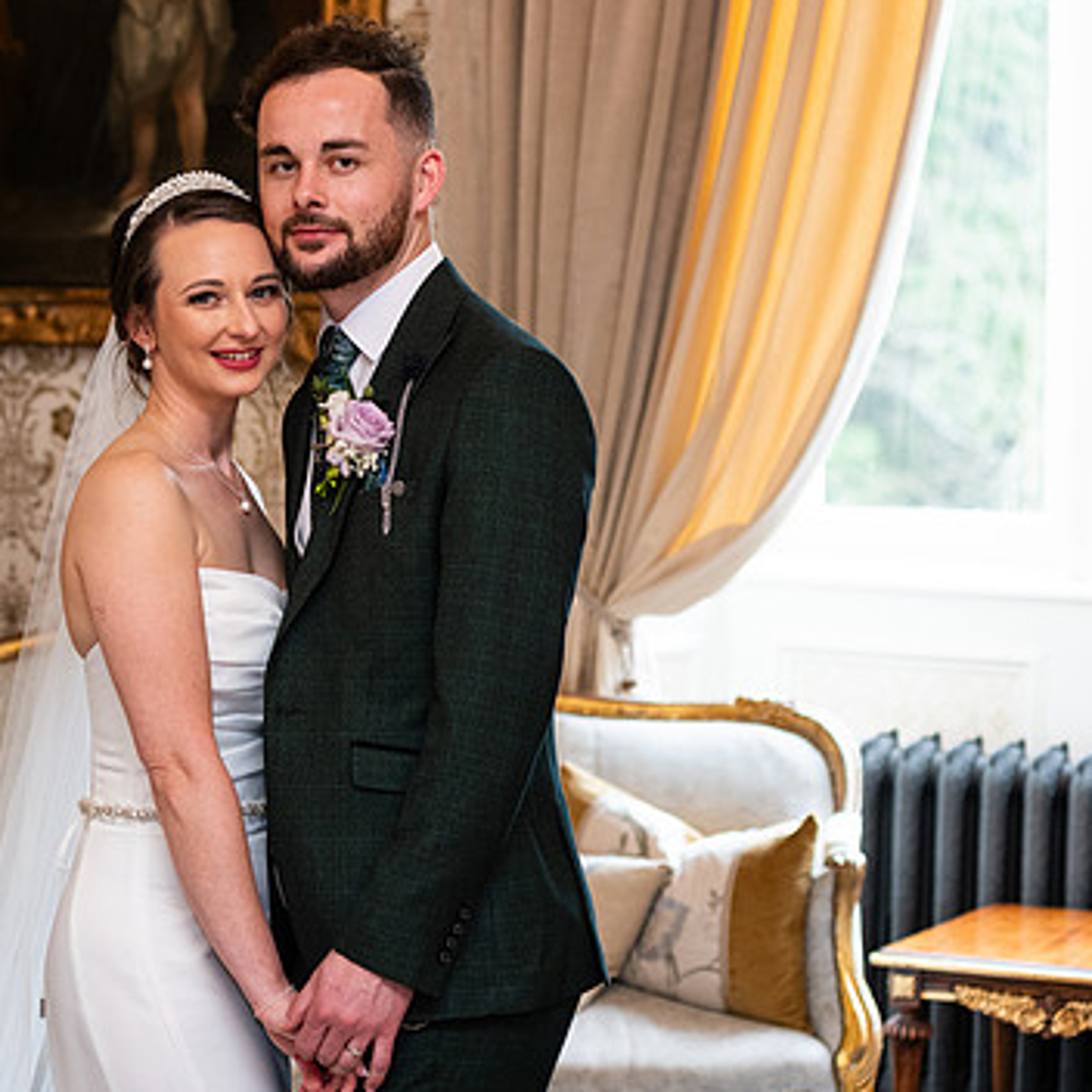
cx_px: 242
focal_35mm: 112
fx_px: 3997
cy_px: 532
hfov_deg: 15.5
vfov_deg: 15.6
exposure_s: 1/160
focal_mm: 80
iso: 800
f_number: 3.5
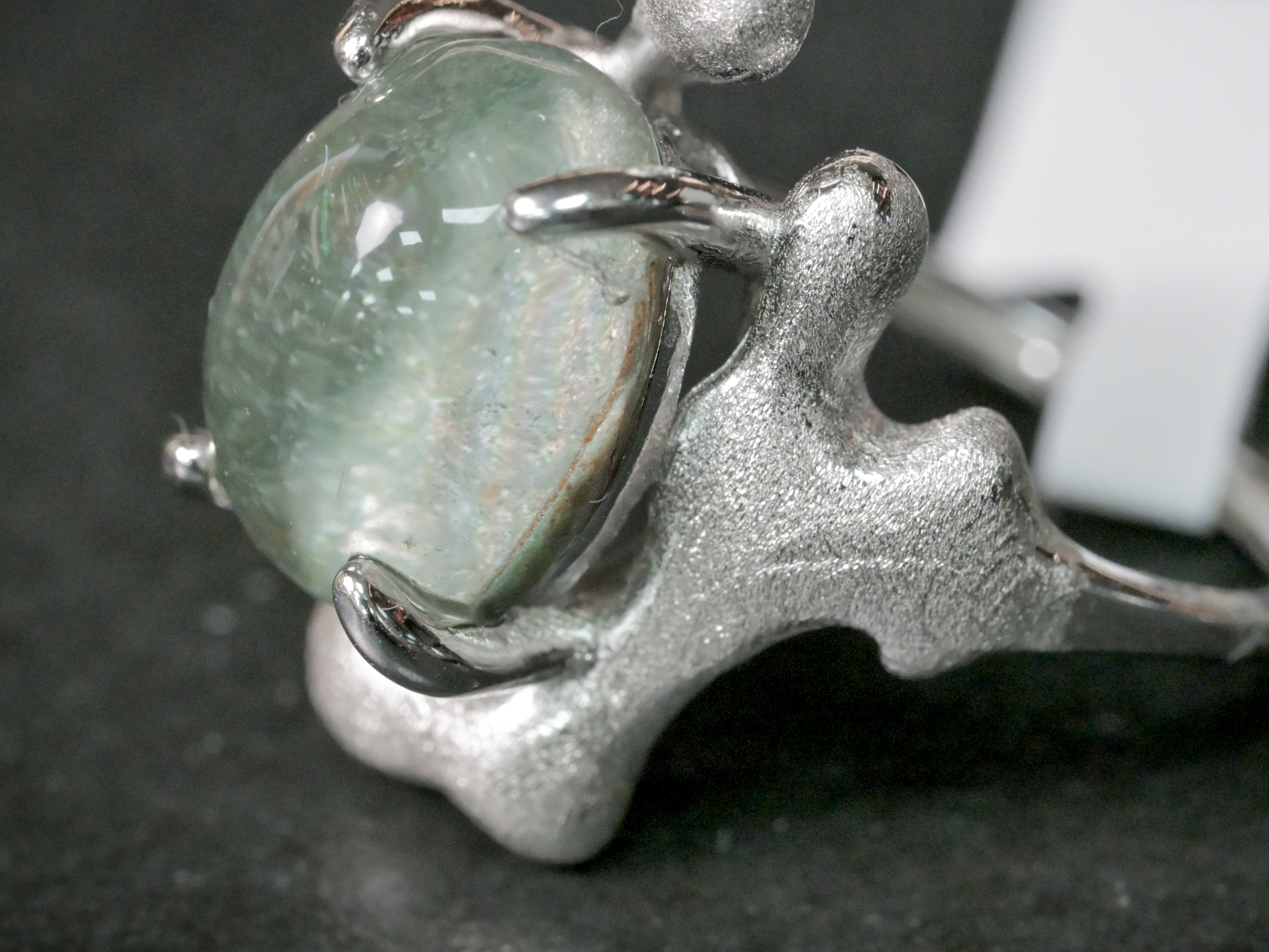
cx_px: 760
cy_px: 415
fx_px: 6526
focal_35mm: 178
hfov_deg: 11.1
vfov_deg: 8.3
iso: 5600
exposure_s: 1/125
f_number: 16
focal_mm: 105
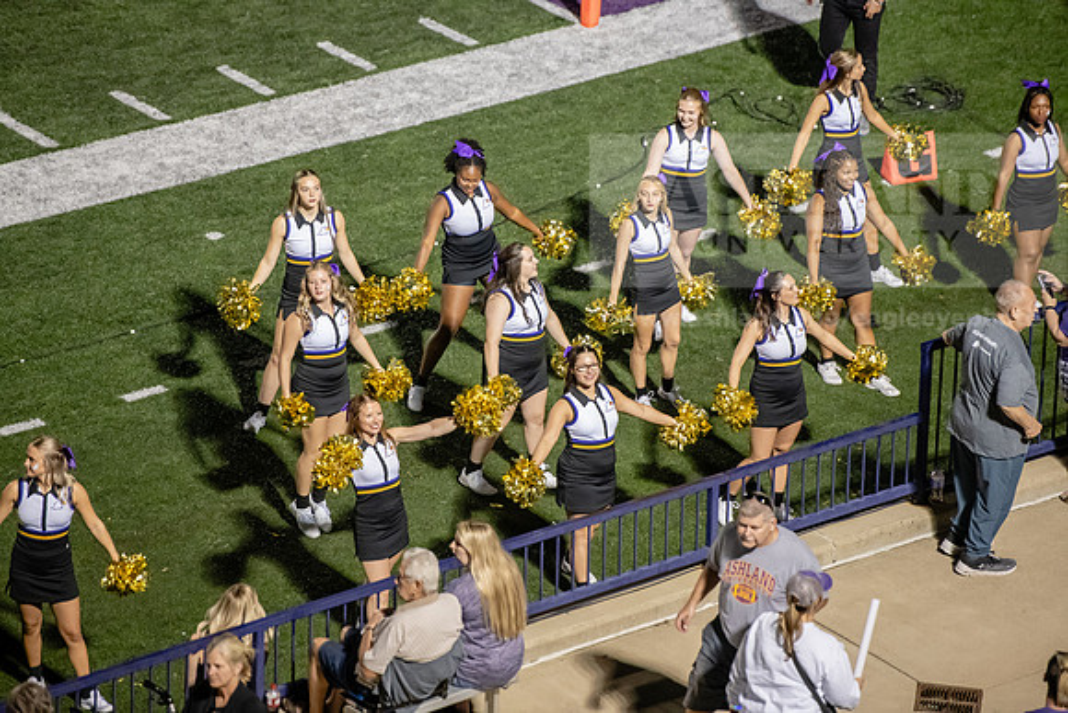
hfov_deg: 10.3
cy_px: 356
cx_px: 534
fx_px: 5934
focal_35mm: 200
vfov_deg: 6.9
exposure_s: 1/400
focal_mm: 200
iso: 4000
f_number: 3.2
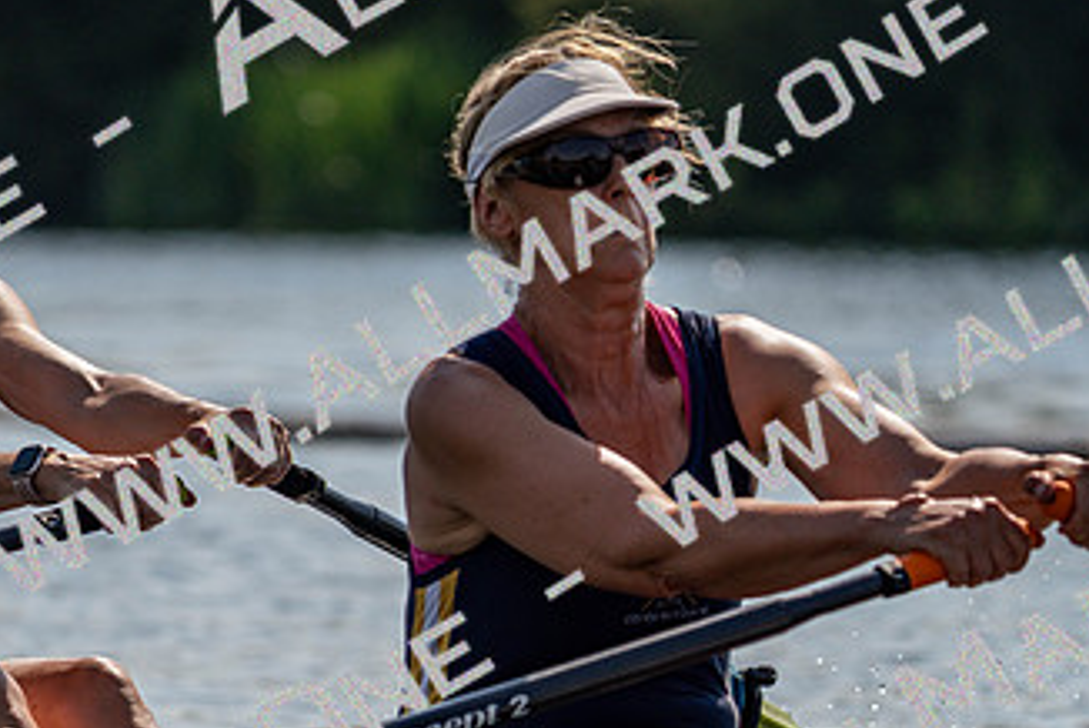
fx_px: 14684
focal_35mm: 485
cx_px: 394
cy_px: 603
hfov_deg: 4.2
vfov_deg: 2.8
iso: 125
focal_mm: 273
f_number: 5.6
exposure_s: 1/1600
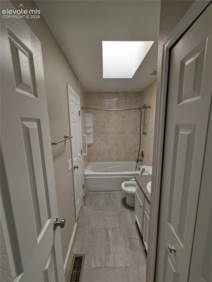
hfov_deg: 94.6
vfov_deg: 110.5
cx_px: 106
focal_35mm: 12
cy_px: 141
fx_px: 98
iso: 56
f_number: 1.7
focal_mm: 2.02
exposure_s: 1/355
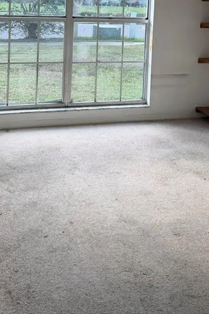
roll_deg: -2.2
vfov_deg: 34.4
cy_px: 20
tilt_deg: -4.7
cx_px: 110
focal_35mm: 54
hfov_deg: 25.1
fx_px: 470
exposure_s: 1/360
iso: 80
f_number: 1.78
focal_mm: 6.76
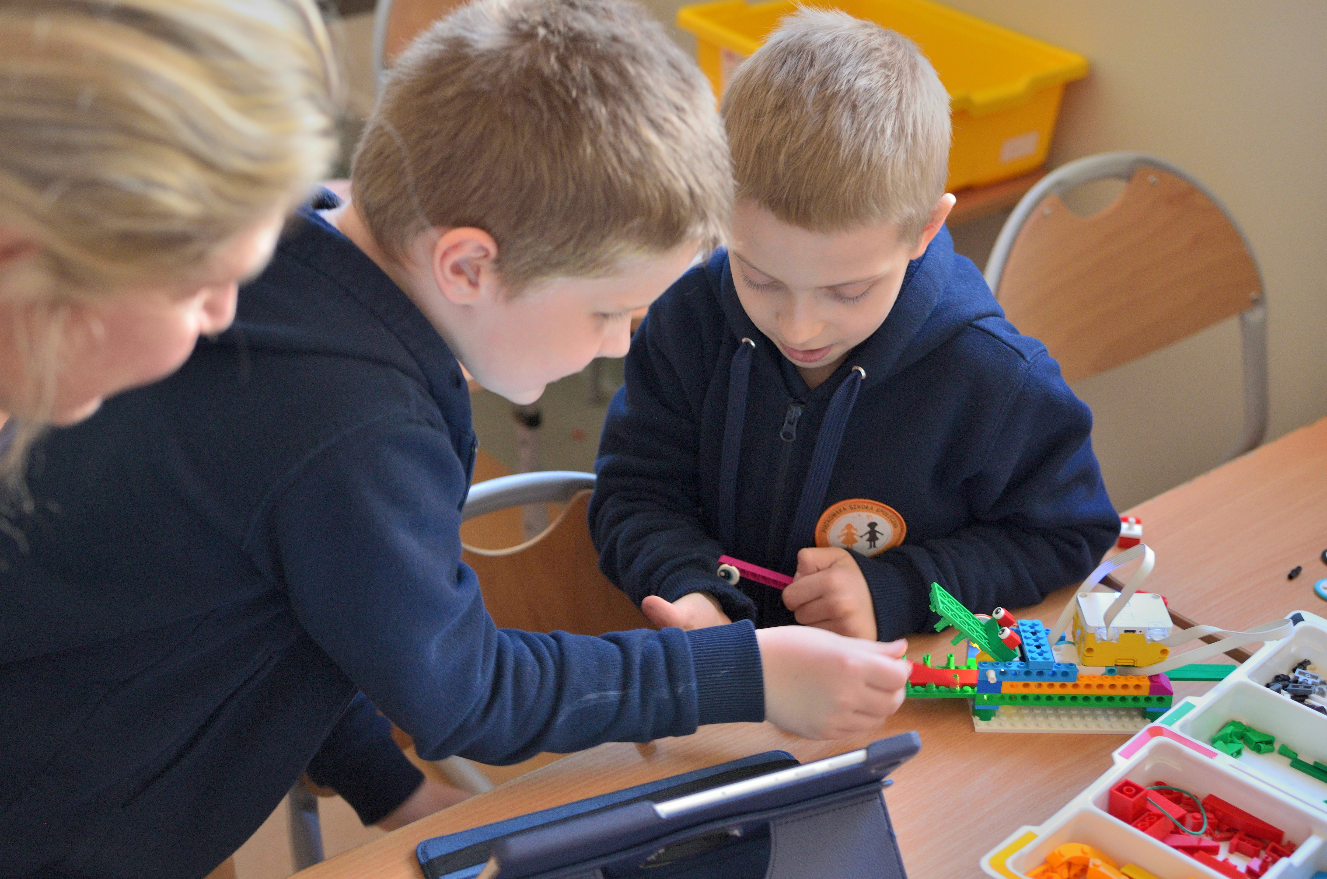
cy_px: 440
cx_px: 664
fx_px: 1931
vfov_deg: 25.6
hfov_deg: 37.9
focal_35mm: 52
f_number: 2.8
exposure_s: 1/30
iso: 1400
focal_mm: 35
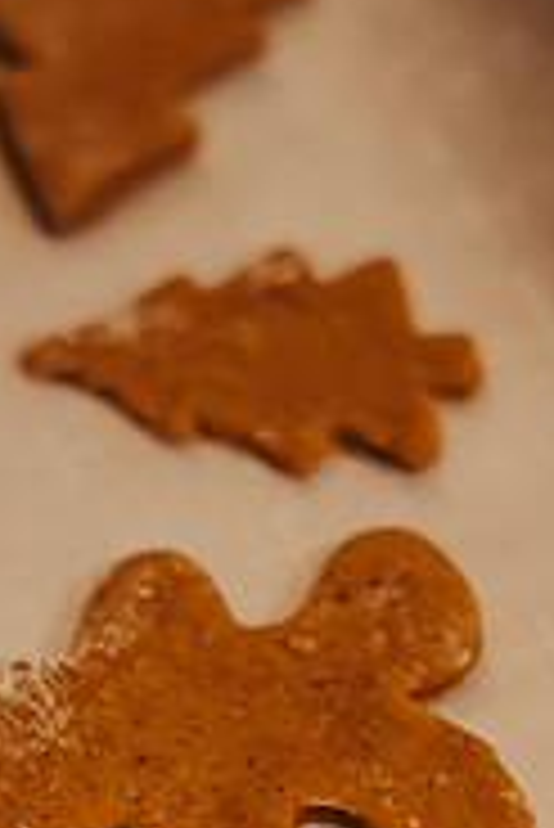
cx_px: 185
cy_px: 799
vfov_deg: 16.0
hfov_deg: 10.9
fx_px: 2903
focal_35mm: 126
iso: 2500
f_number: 2
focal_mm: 40
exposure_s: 1/500
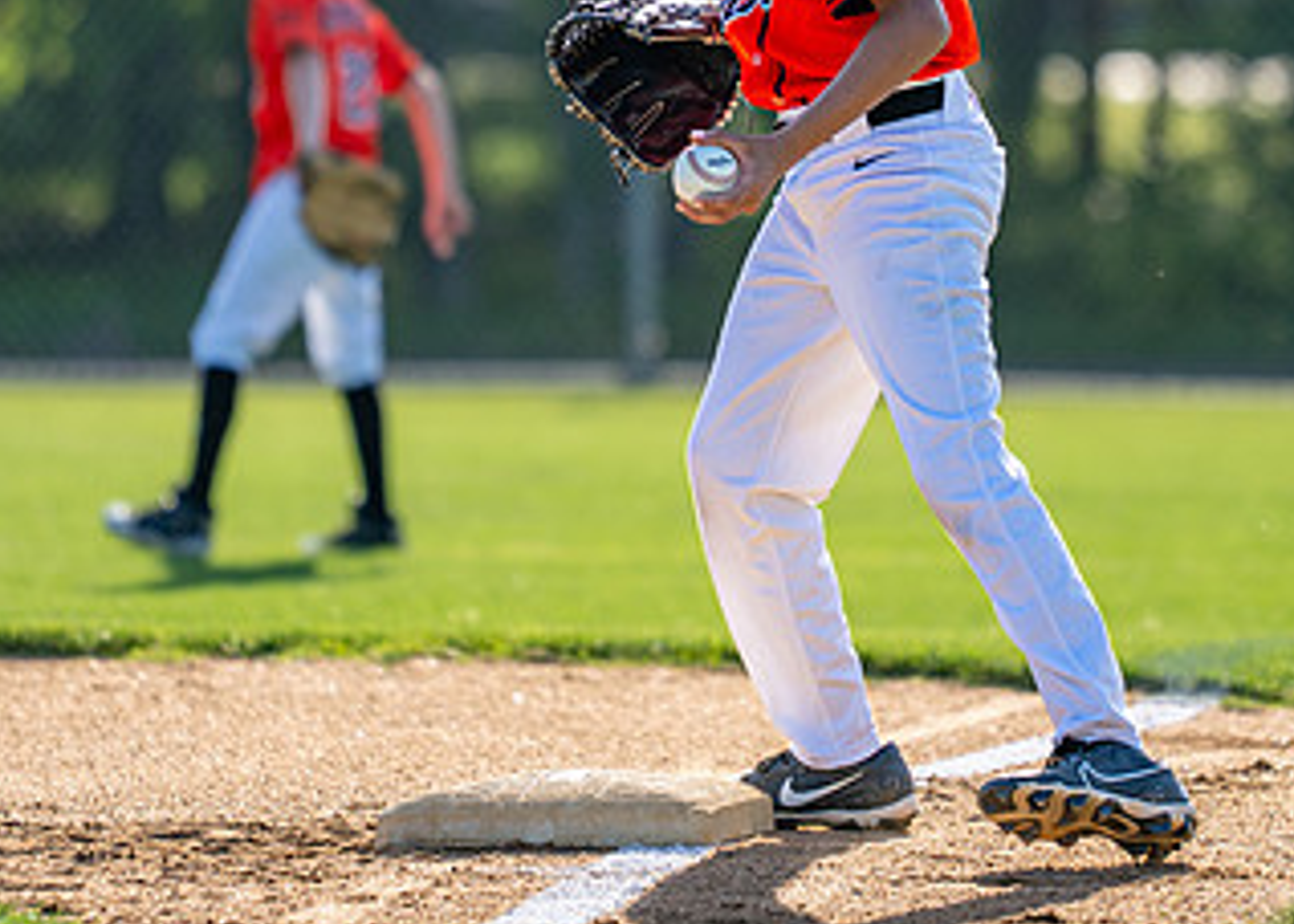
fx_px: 14918
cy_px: 276
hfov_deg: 5.0
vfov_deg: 3.5
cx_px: 769
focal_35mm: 406
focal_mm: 164
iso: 100
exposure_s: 1/800
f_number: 2.8
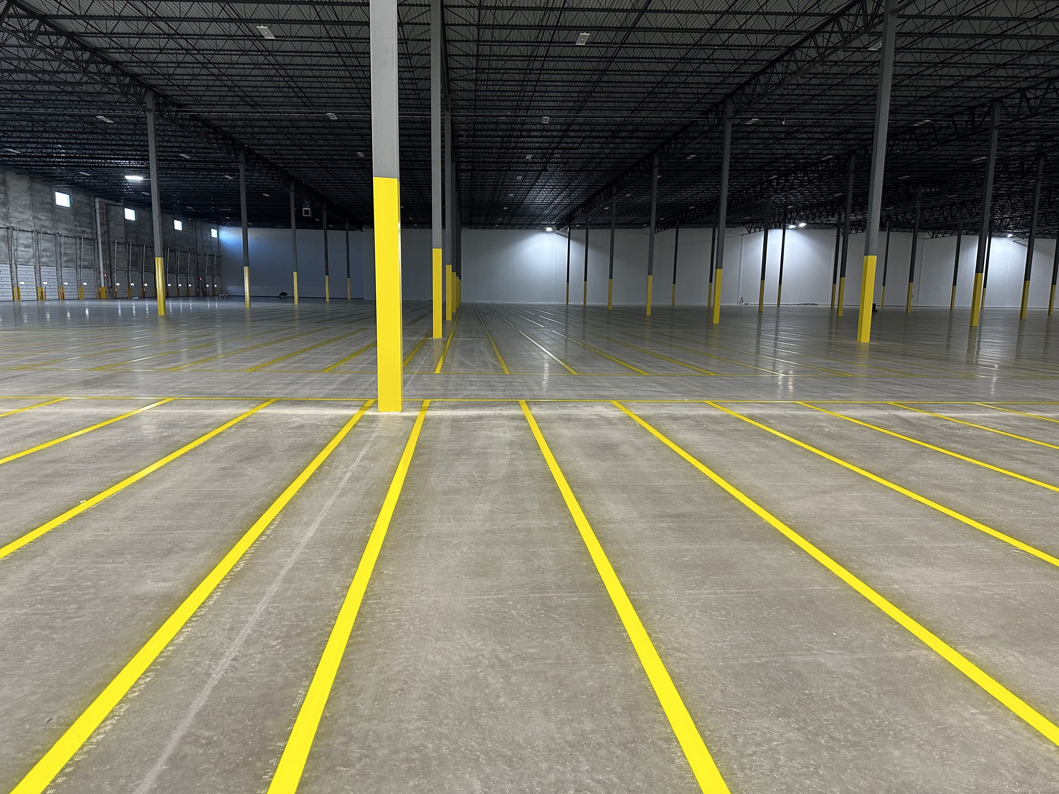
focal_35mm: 24
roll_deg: +0.1
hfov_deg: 71.6
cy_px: 397
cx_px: 530
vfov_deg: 56.8
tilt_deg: -9.5
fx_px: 734
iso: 250
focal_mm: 6.86
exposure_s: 1/60
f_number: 1.78
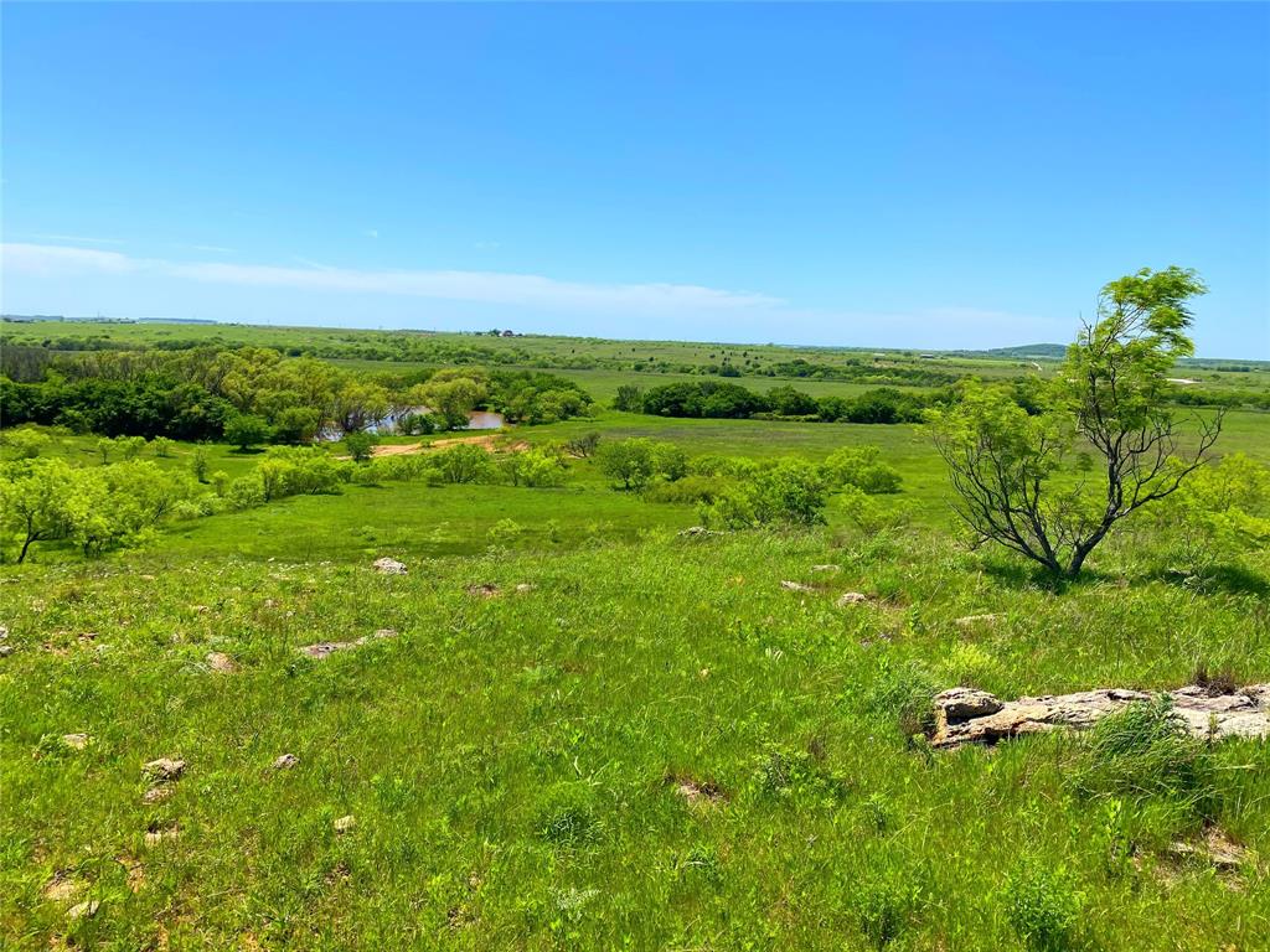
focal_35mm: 26
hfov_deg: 67.3
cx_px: 635
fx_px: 954
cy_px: 476
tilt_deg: -7.6
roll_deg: -2.8
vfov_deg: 53.1
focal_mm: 4.25
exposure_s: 1/3300
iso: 32
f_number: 1.8
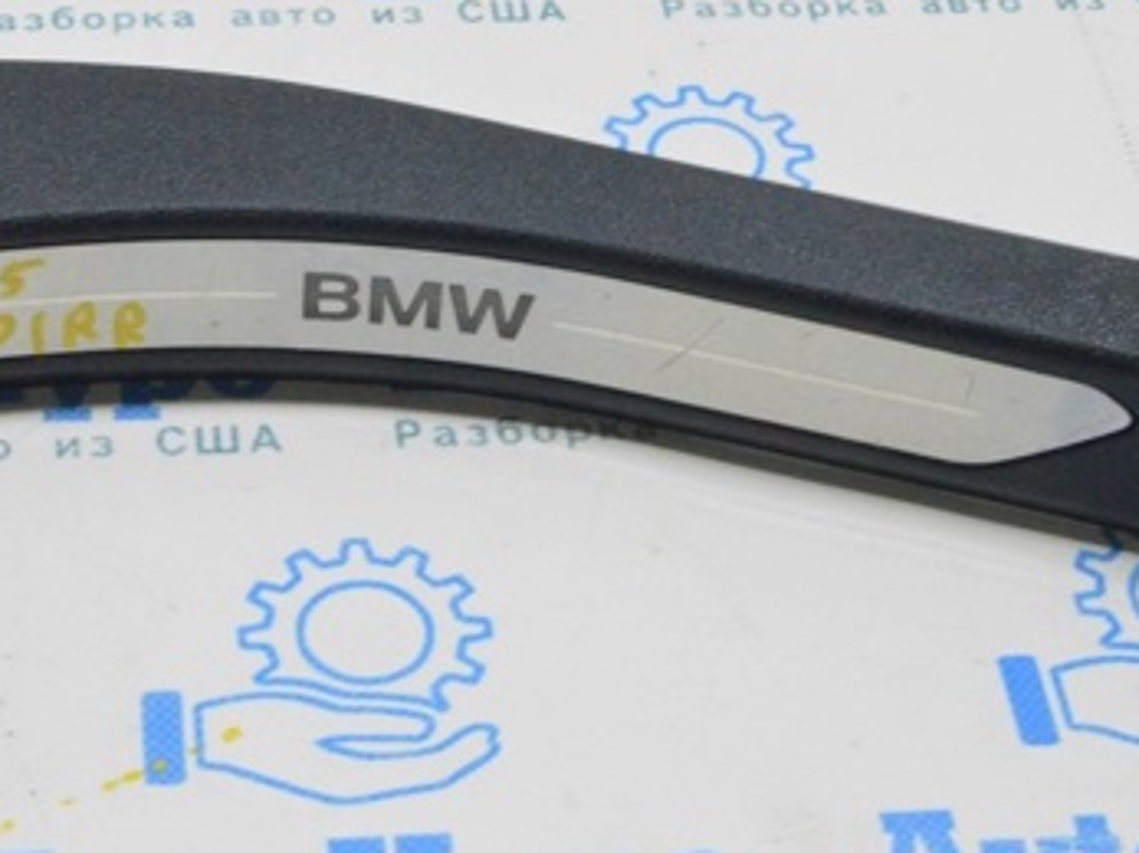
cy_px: 185
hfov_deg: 19.4
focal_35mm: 101
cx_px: 407
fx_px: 3322
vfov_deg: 14.6
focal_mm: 38
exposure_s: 1/20
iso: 6400
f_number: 20
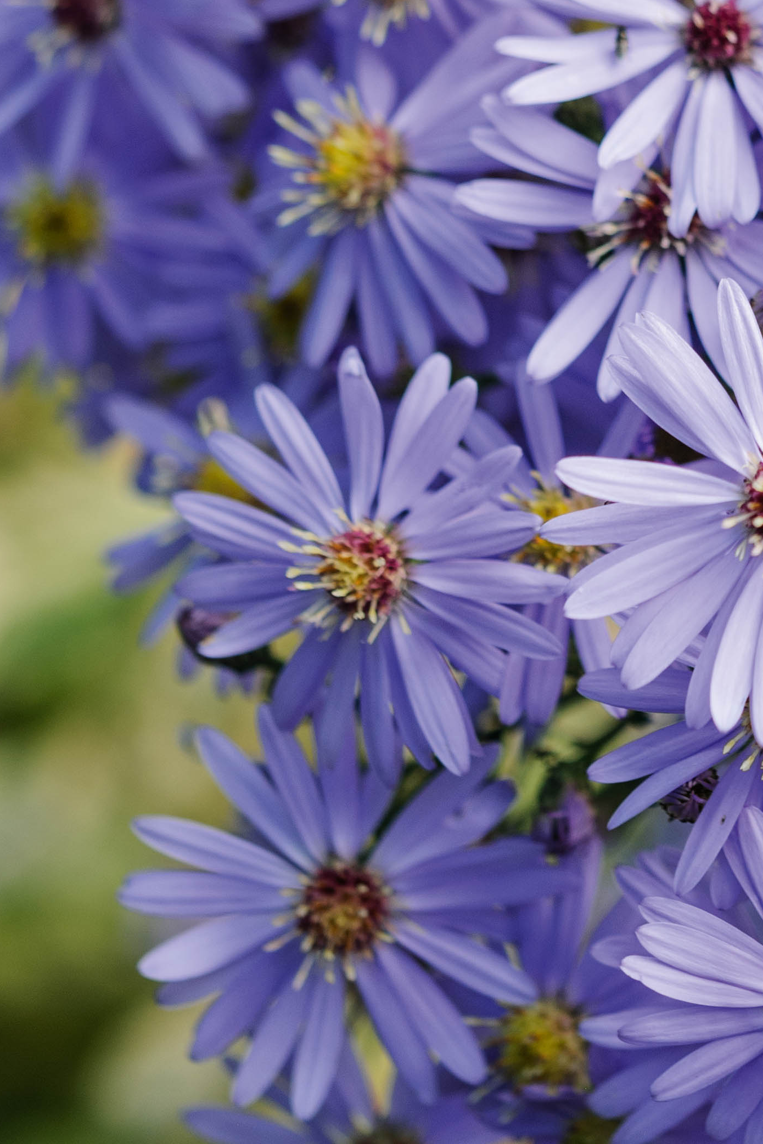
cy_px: -19
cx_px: 1021
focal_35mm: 174
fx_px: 5533
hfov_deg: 7.8
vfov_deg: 11.7
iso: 100
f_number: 5.6
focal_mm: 60
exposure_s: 1/125
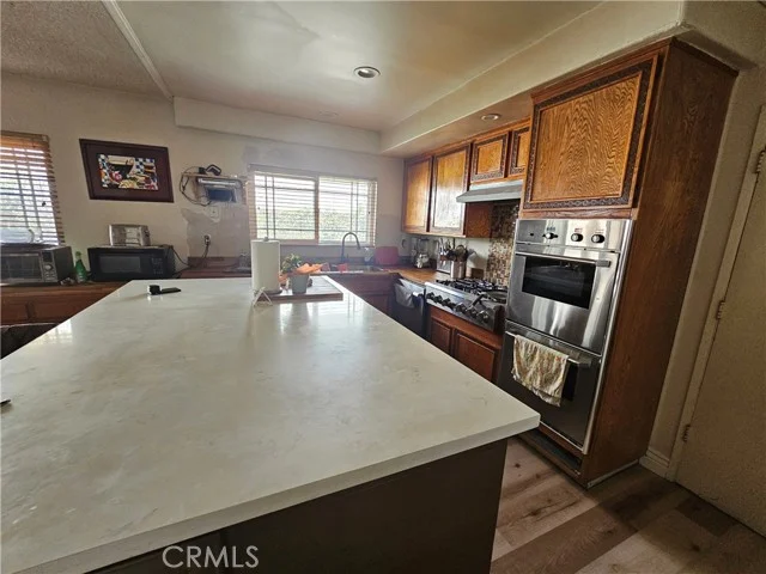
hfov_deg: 106.2
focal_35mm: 13
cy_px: 287
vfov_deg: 89.9
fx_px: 288
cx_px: 383
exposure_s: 1/60
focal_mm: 2.2
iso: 400
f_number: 2.2
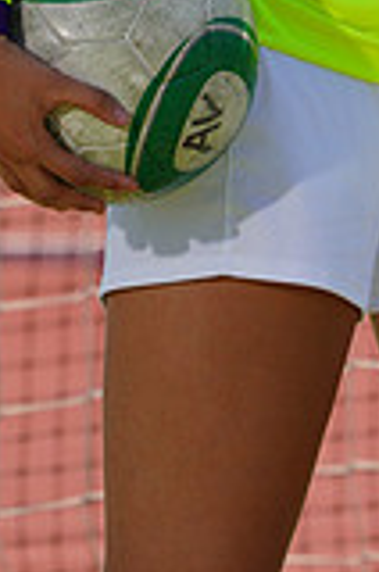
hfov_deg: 1.1
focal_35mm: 1287
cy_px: -354
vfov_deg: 1.6
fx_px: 20411
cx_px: 336
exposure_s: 1/250
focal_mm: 355
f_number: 13
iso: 200
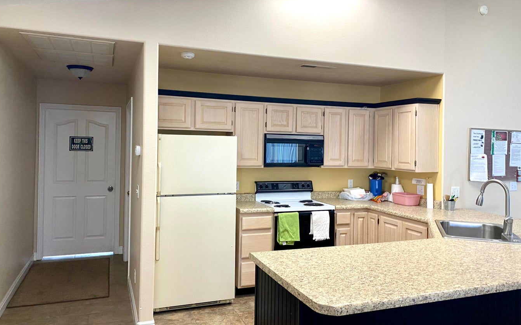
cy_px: 149
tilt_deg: -2.3
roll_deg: -0.3
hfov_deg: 66.5
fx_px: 398
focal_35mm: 28
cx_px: 259
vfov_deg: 44.5
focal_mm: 4.25
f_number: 1.8
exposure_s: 1/60
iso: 125
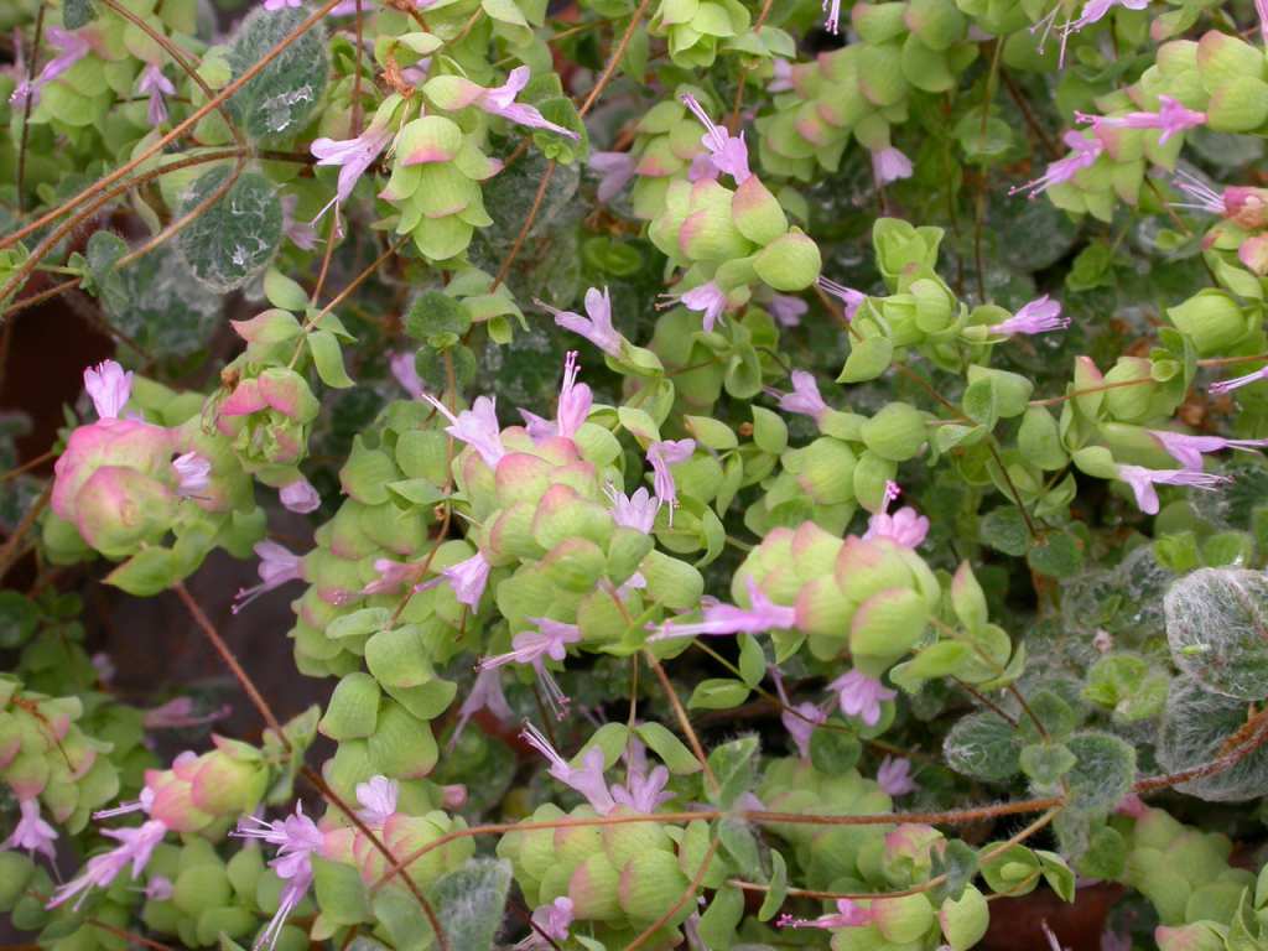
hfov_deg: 25.0
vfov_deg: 18.9
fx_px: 2857
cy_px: 476
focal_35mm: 78
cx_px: 634
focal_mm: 16.2
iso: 100
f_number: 5
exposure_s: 1/63.7
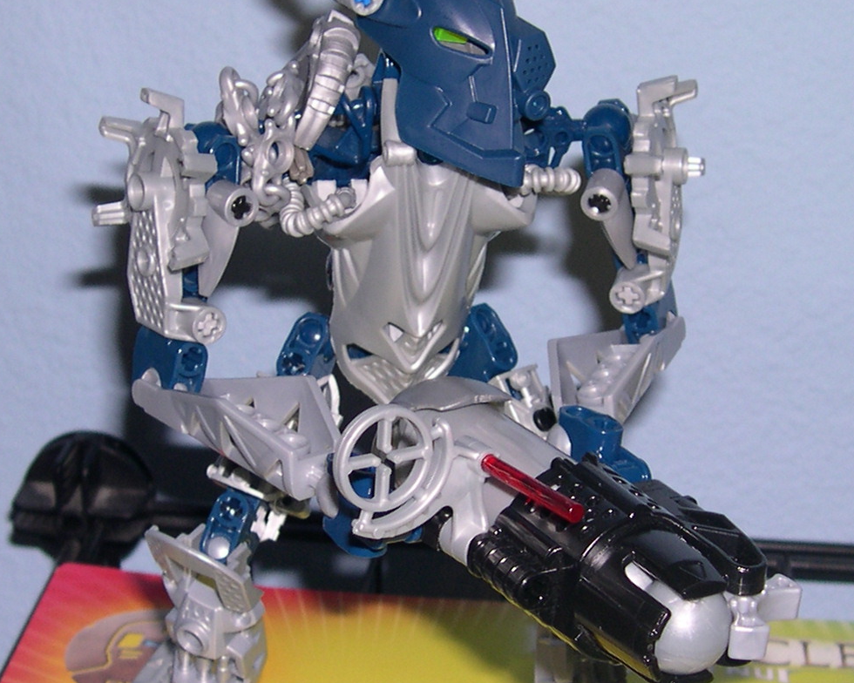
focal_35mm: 86
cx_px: 351
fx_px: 2174
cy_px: 363
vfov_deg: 17.9
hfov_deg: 22.2
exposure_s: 1/60
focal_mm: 8
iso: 100
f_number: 2.8
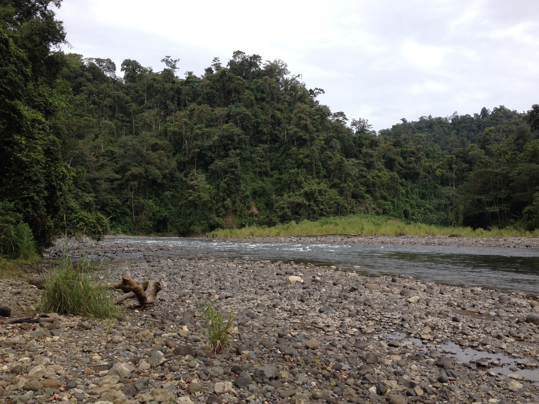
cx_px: 270
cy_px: 202
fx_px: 545
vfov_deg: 40.7
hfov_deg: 52.6
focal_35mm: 35
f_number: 2.4
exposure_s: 1/1227
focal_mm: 4.28
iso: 50
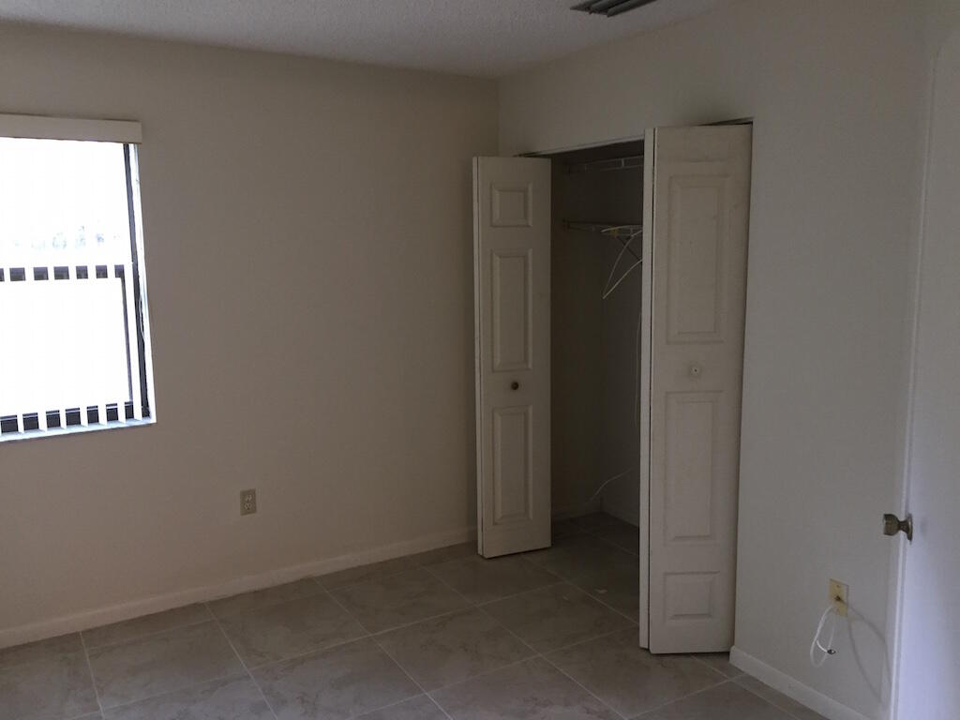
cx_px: 480
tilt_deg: -8.2
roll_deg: -0.5
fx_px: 804
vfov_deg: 48.2
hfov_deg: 61.7
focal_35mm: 29
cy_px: 360
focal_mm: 4.15
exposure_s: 1/30
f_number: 2.2
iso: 125
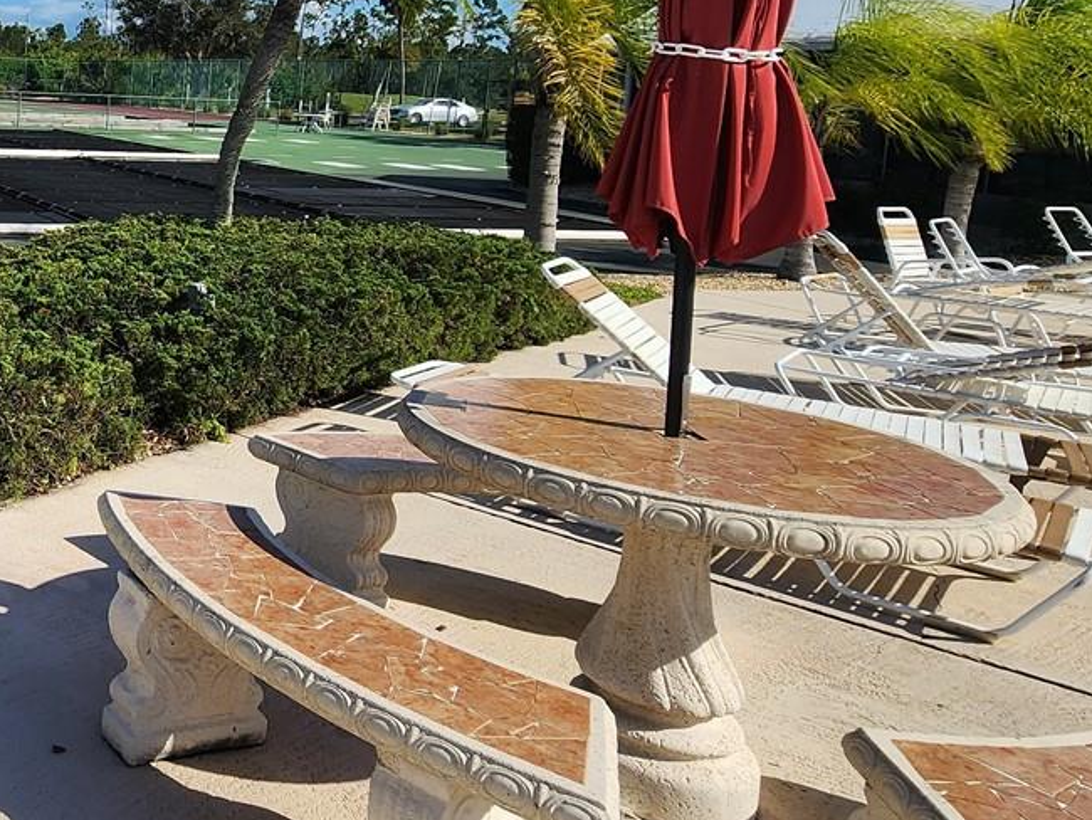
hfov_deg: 44.6
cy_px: 161
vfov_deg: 42.2
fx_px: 1010
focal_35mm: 32
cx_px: -84
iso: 50
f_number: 2.2
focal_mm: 2.2
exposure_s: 1/3345
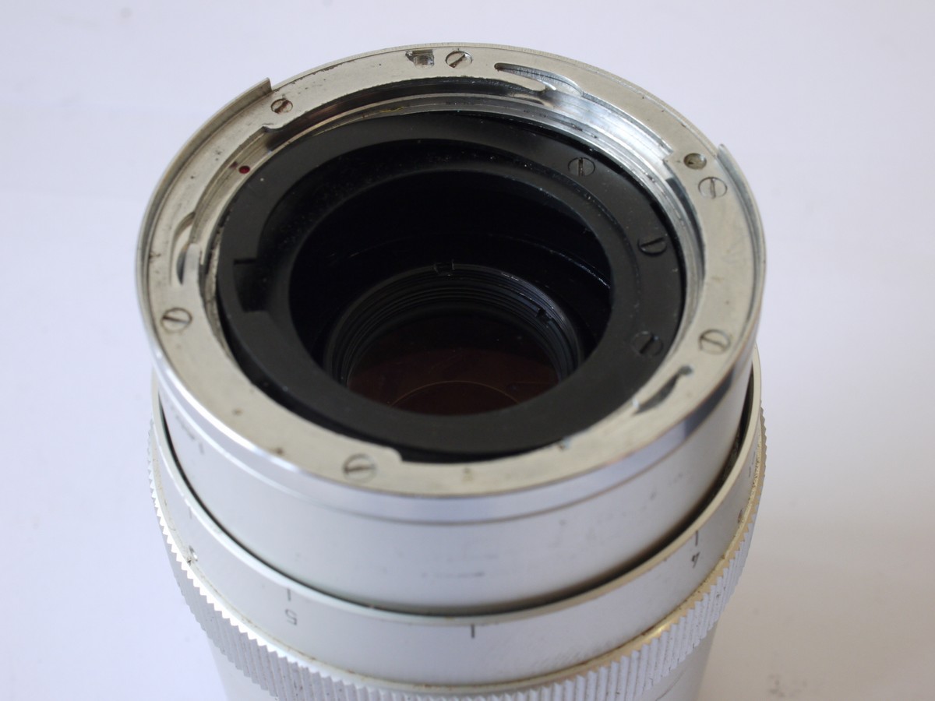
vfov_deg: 24.4
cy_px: 350
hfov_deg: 32.2
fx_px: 1621
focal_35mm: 60
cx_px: 468
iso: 400
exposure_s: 1/10
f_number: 10
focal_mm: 30
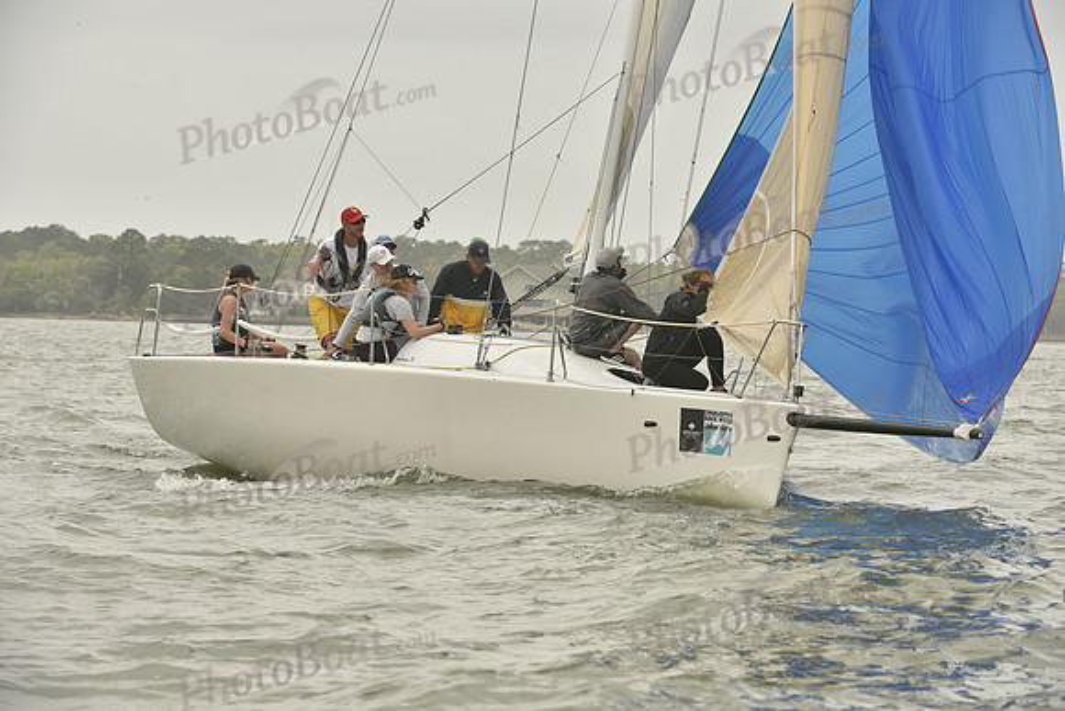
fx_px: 5918
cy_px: 356
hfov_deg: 10.3
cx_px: 532
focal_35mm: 200
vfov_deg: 6.9
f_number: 10
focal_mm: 200
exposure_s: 1/800
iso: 400
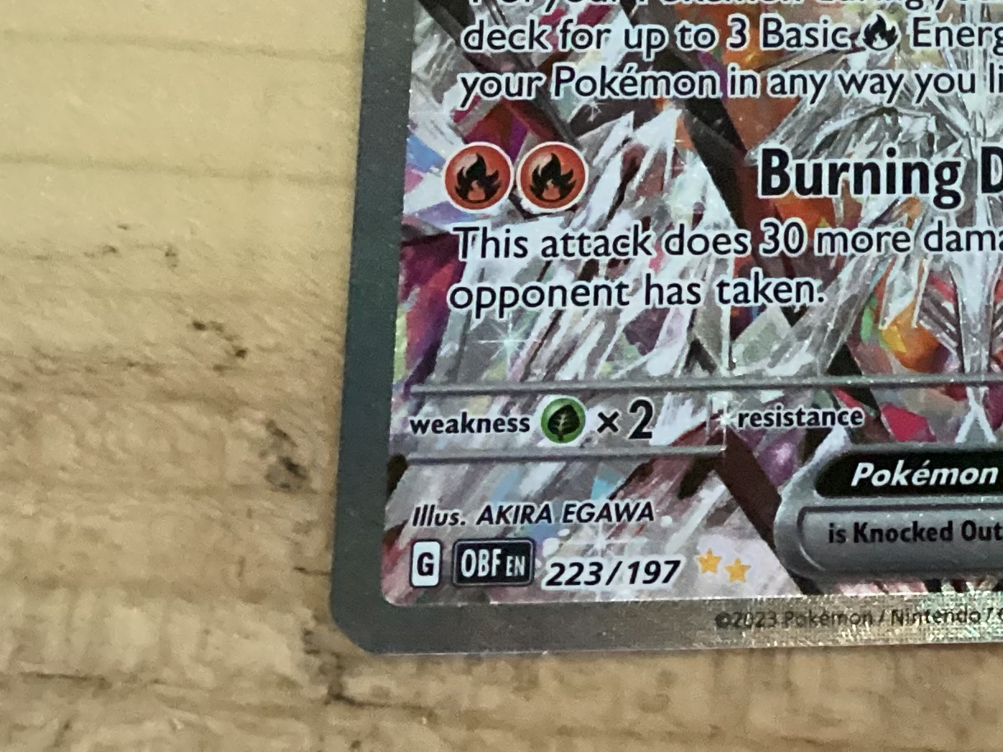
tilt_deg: -75.3
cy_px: -195
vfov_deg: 16.9
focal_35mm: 83
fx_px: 2405
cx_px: 1056
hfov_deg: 22.4
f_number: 2.4
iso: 800
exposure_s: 1/30
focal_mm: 3.3
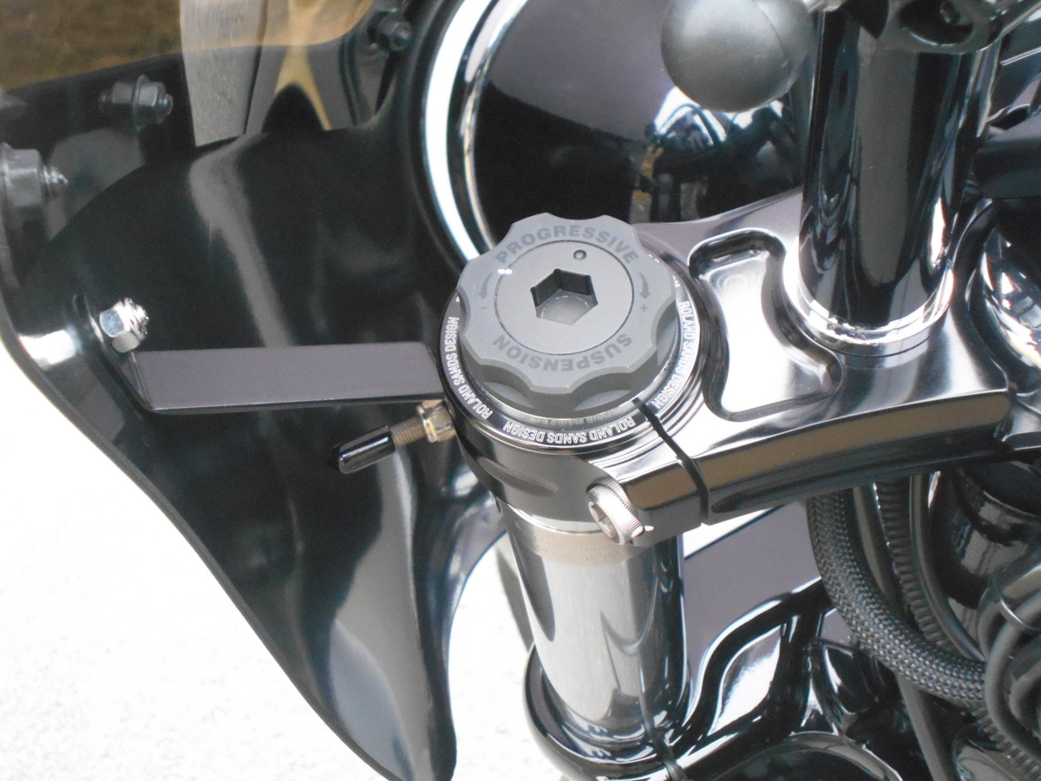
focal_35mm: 50
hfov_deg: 38.2
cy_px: 390
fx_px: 1504
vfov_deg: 29.1
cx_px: 520
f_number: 4.5
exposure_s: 1/160
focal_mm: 8.8
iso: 800
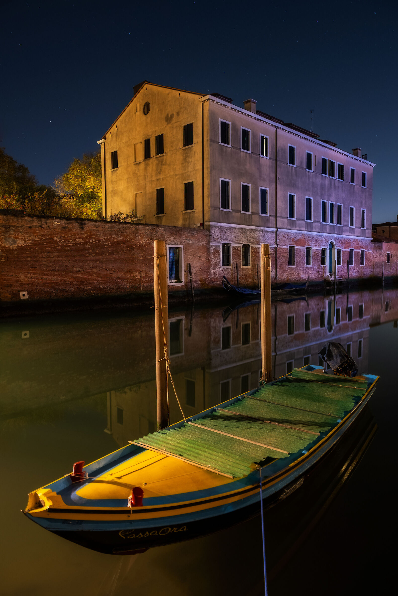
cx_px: 199
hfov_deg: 53.1
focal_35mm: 24
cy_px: 298
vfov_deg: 73.7
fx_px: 398
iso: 400
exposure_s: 28
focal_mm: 16
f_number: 5
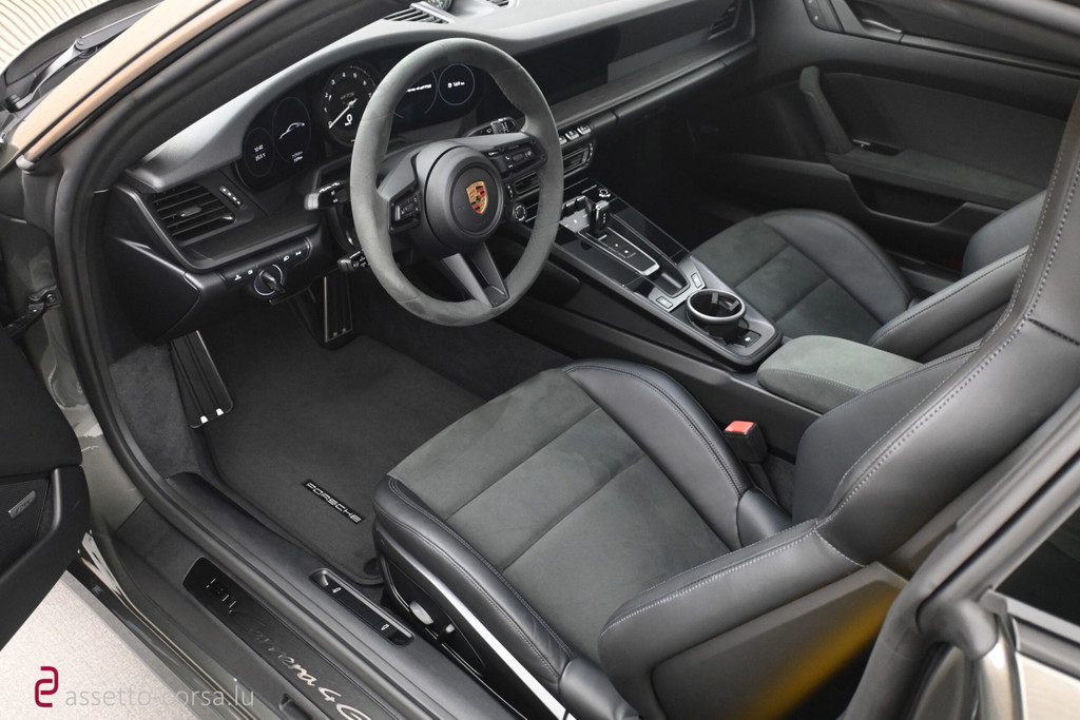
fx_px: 945
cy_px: 360
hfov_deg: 59.5
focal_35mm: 32
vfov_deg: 41.7
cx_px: 540
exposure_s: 1/20
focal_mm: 21
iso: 2000
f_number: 4
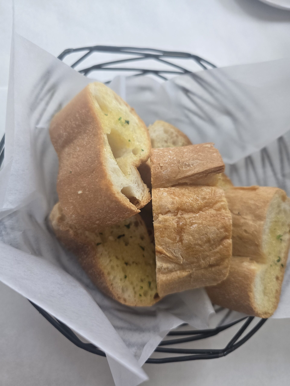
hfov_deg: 58.9
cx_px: 145
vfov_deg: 73.9
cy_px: 193
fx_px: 257
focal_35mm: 23
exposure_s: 1/120
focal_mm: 6.3
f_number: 1.7
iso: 160
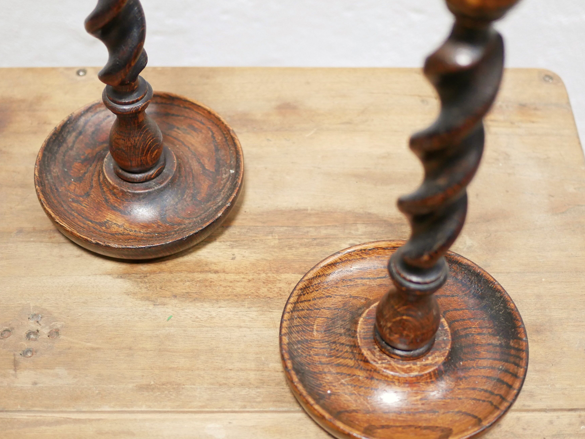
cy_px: 242
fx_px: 896
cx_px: 299
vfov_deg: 27.5
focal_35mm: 53
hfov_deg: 36.2
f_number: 1.7
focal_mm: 20
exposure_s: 1/60
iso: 1250
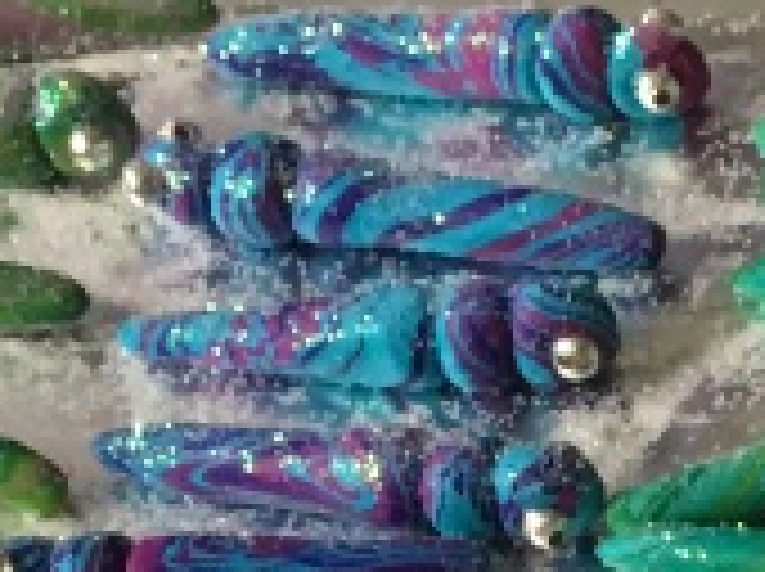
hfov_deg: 10.5
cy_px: 1333
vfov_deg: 8.0
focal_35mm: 171
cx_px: 1616
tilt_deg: -59.0
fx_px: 3774
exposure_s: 1/30
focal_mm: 4.15
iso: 40
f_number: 2.2
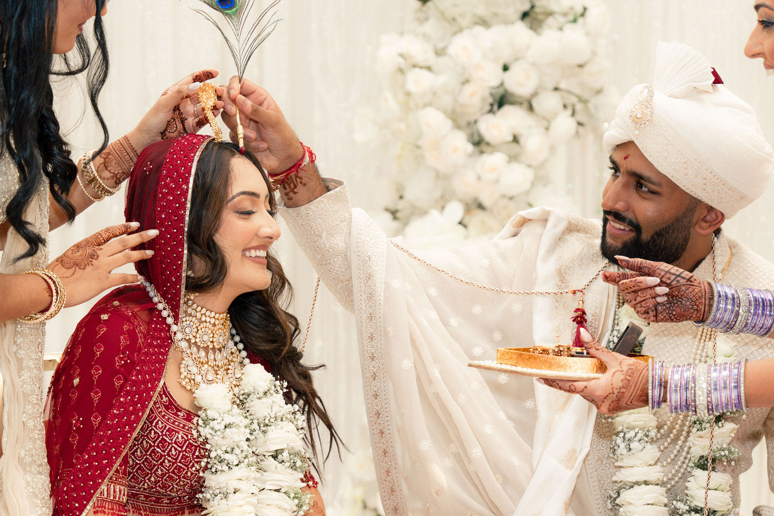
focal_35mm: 105
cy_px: 258
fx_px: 2258
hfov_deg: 19.5
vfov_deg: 13.0
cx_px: 387
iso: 500
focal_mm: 70
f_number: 4
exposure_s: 1/200
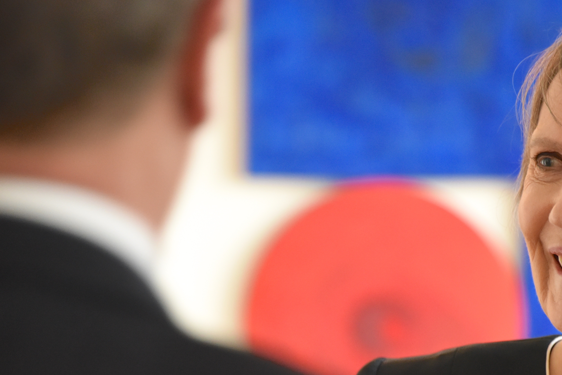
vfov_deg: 2.4
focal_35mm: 570
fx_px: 8900
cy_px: 353
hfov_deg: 3.6
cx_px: 389
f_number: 5.6
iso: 3200
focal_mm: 300
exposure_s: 1/100
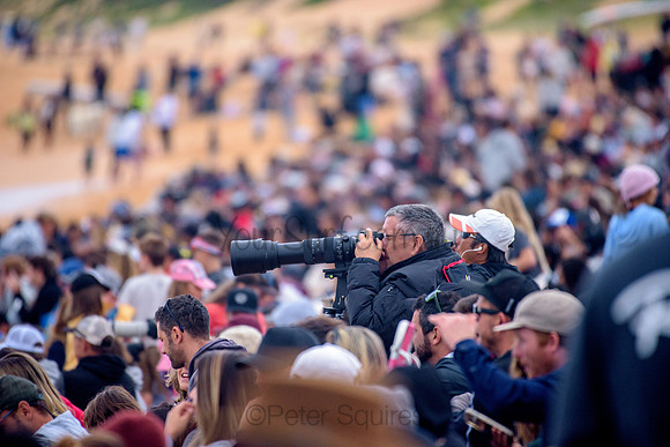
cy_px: 224
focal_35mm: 500
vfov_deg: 2.8
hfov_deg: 4.1
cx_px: 335
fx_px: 9307
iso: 640
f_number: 5.6
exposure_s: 1/2000
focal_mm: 500
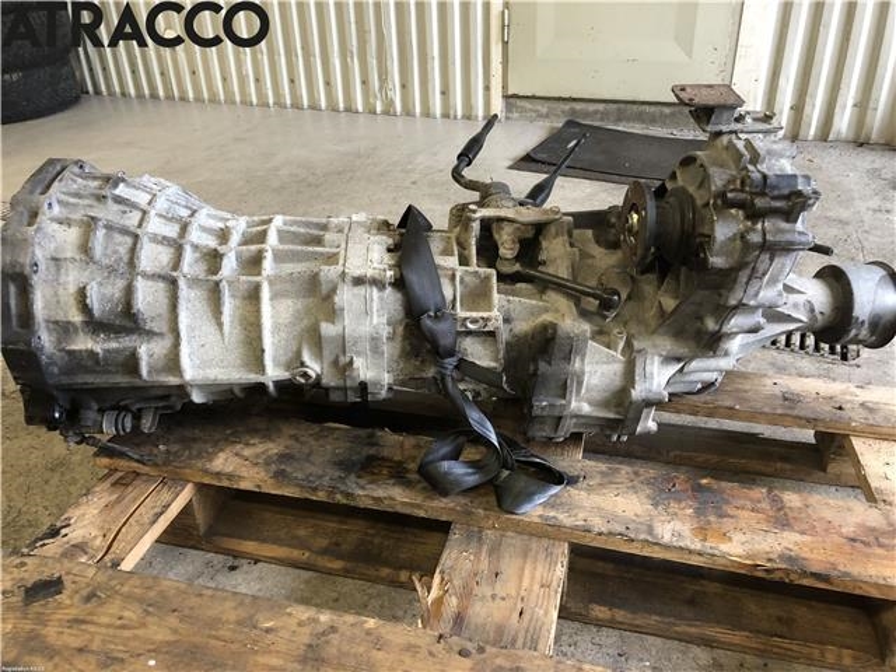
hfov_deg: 63.4
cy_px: 336
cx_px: 448
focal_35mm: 28
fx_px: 725
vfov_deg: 49.7
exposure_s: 1/17
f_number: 1.8
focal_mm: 3.99
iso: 64
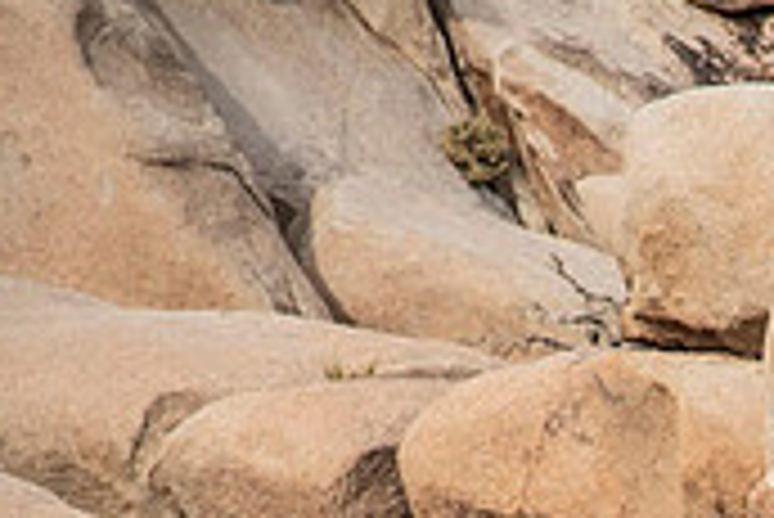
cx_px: 1062
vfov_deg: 3.4
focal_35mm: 405
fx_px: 8715
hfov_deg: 5.1
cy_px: 849
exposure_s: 1/1250
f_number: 4
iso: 100
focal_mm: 120
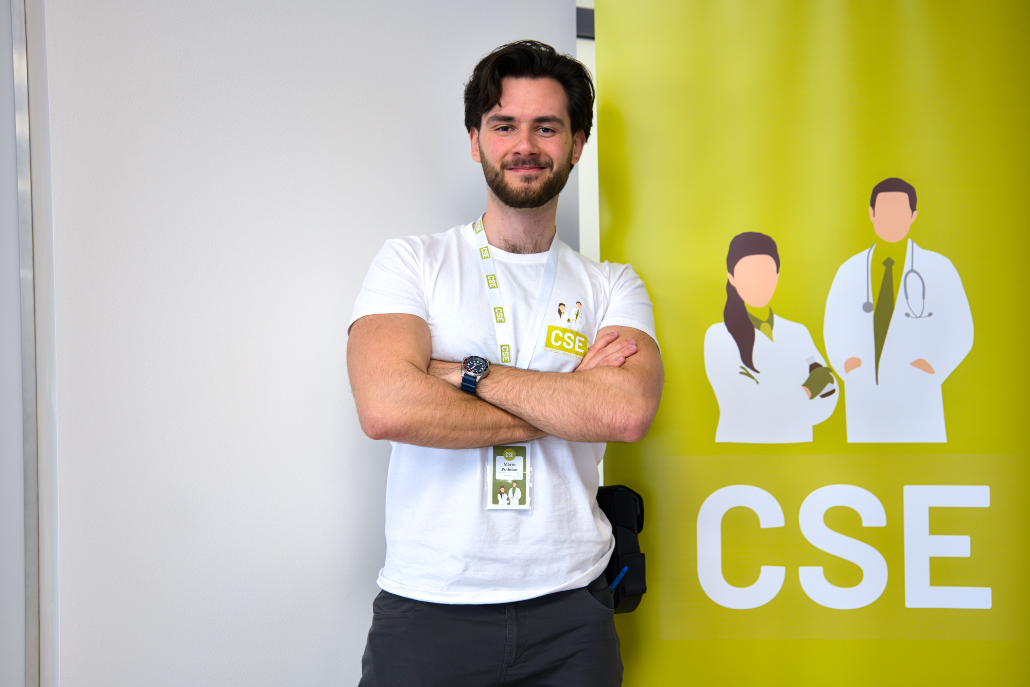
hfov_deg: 40.3
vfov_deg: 27.5
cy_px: 344
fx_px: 1402
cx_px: 515
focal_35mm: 49
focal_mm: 49
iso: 320
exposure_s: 1/20
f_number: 2.8
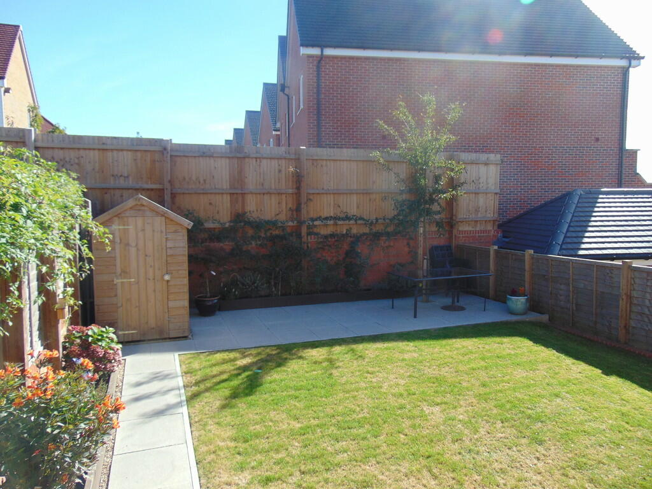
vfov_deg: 54.9
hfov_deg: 69.4
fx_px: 471
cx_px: 326
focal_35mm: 25
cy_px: 244
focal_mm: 4.5
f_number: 3
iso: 80
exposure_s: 1/500
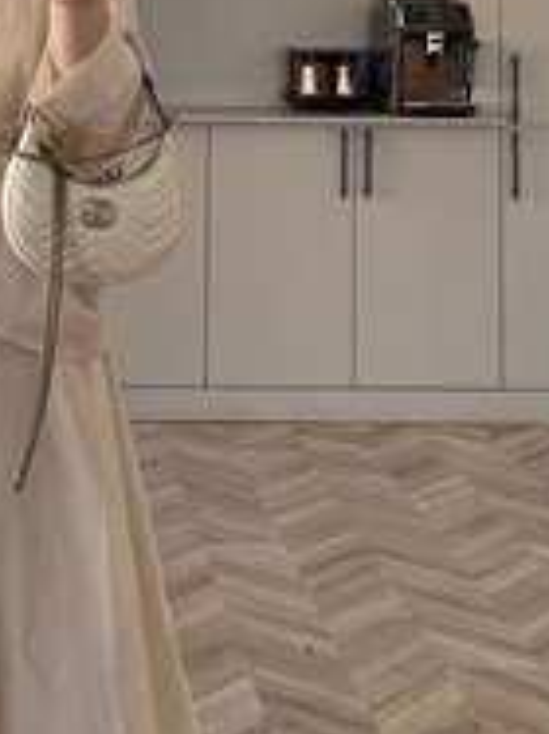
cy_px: 183
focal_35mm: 53
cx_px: 16
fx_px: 1122
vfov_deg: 35.4
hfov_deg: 26.2
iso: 100
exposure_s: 1/121
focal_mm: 6.76
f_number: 1.78
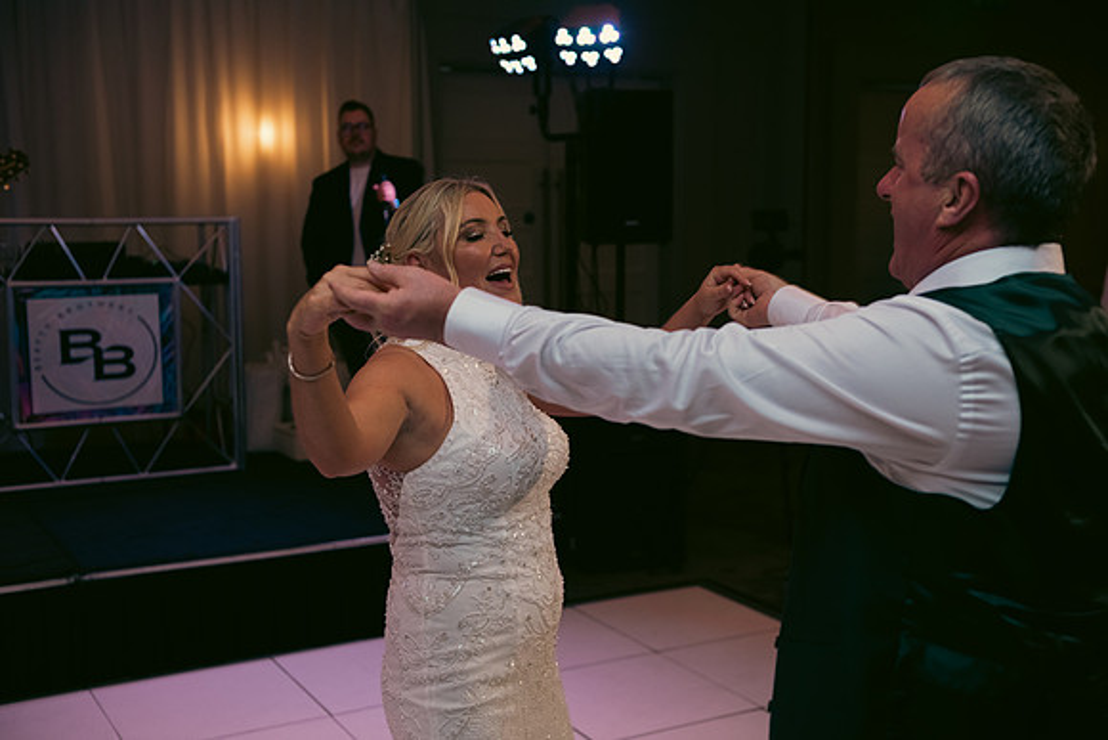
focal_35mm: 45
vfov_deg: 29.9
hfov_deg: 43.6
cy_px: 370
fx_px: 1385
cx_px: 554
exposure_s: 1/160
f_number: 3.5
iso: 800
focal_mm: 45
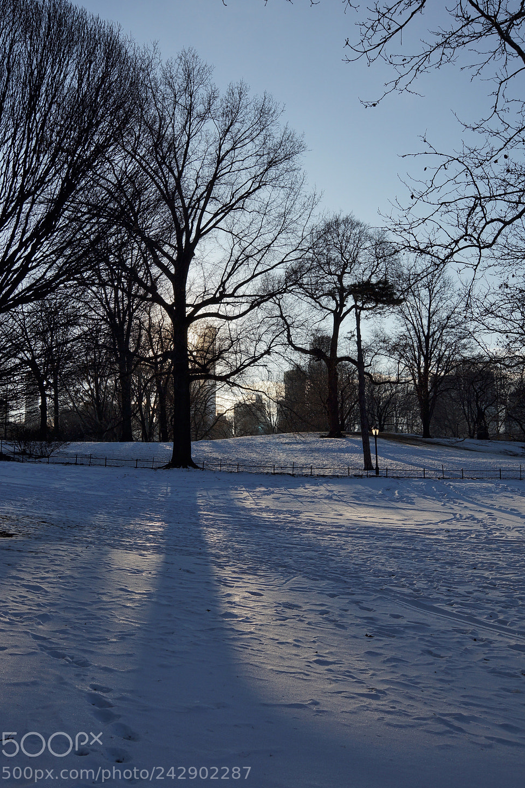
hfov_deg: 39.9
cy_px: 382
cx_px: 257
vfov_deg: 57.2
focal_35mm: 33
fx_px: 722
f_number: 8
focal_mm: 20
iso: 100
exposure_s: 1/400
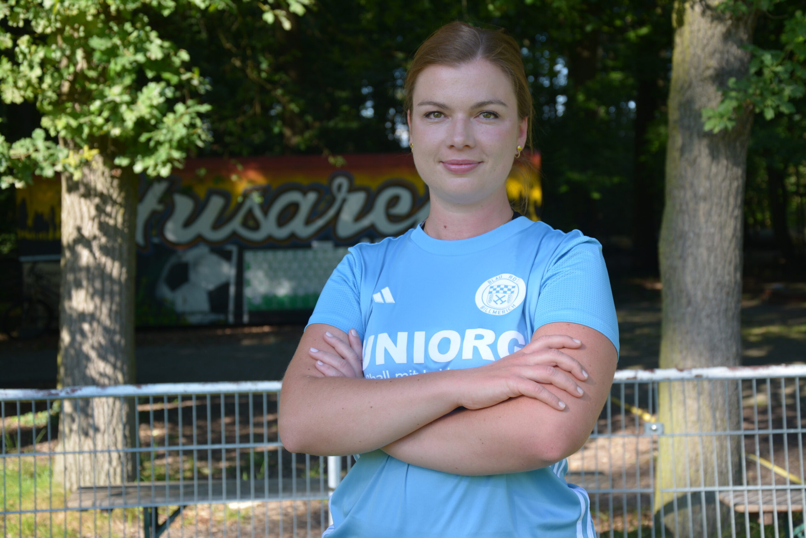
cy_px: 269
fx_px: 1410
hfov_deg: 31.9
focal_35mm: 63
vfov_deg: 21.6
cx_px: 403
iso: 200
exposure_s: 1/250
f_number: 4.8
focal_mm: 42
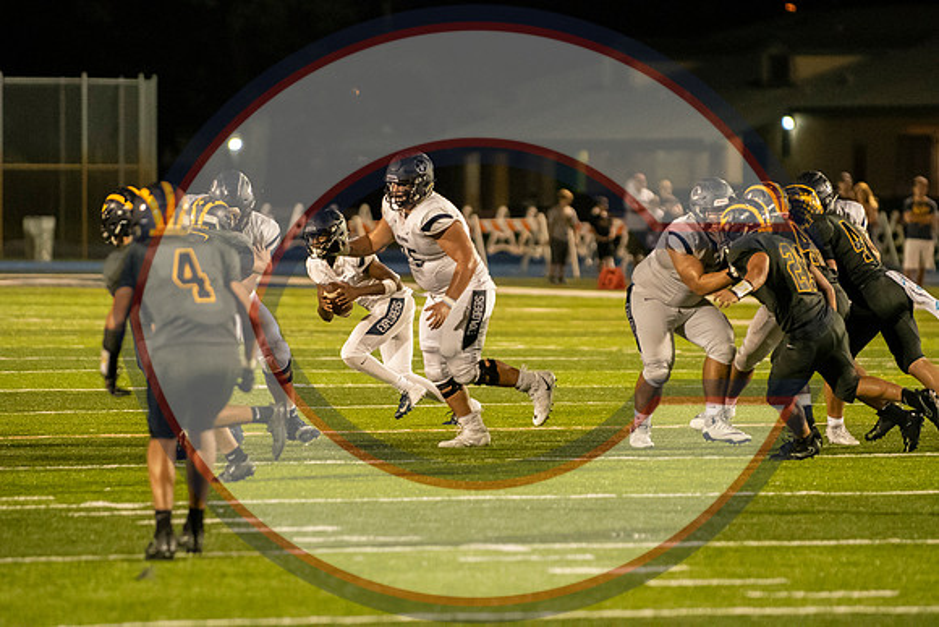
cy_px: 314
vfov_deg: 4.6
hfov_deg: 6.9
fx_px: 7826
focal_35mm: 300
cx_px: 470
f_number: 2.8
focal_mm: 200
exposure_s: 1/1250
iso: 10000
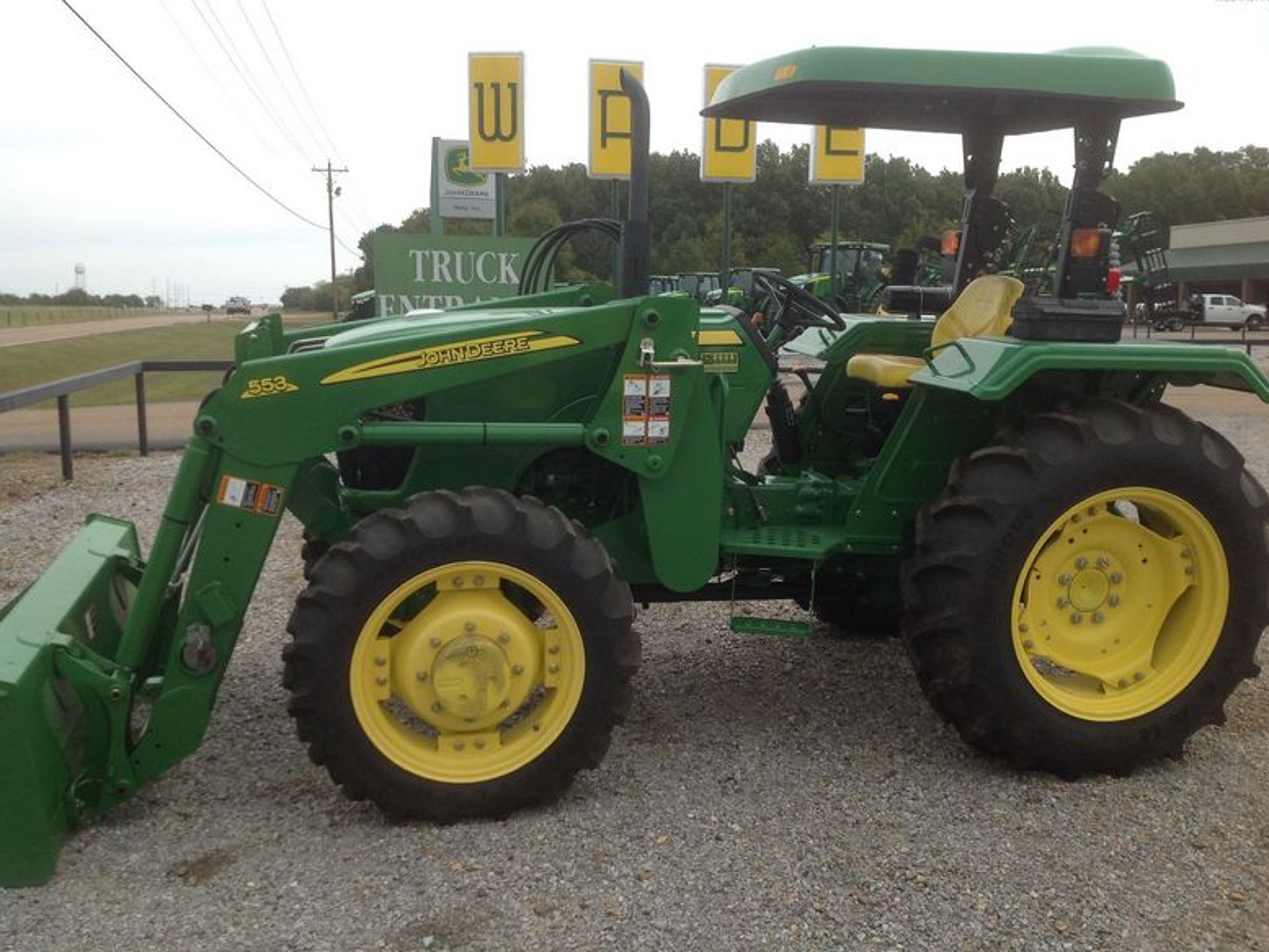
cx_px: 652
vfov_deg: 39.7
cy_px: 474
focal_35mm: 36
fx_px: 1320
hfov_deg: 51.3
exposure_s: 1/889
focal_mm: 4.28
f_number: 2.4
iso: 50
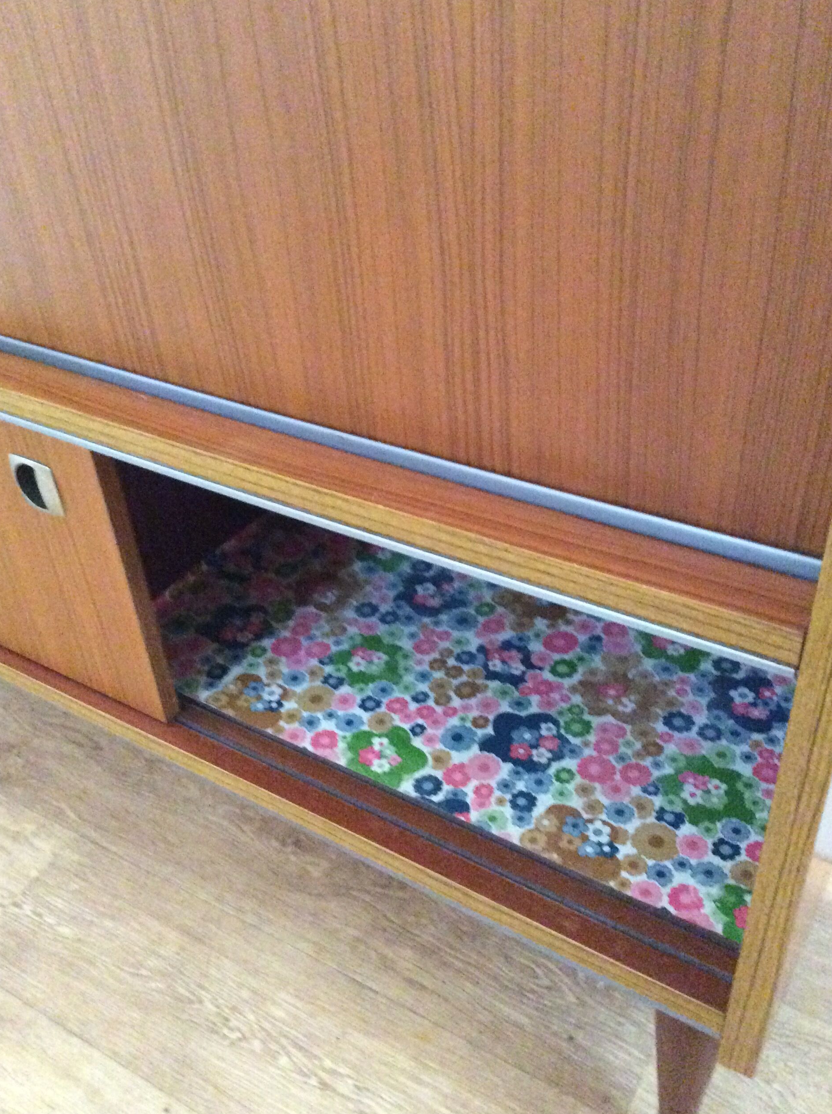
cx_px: 413
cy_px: 555
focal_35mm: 33
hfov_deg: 42.8
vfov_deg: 55.4
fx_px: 1060
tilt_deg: -36.3
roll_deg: +4.4
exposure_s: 1/17
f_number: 2.4
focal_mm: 3.3
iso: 800
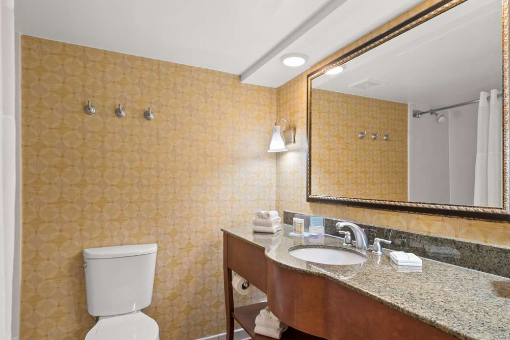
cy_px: 187
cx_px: 270
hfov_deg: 81.1
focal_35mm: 21
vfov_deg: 59.4
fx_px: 298
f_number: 11
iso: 250
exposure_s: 1.6
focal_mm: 14
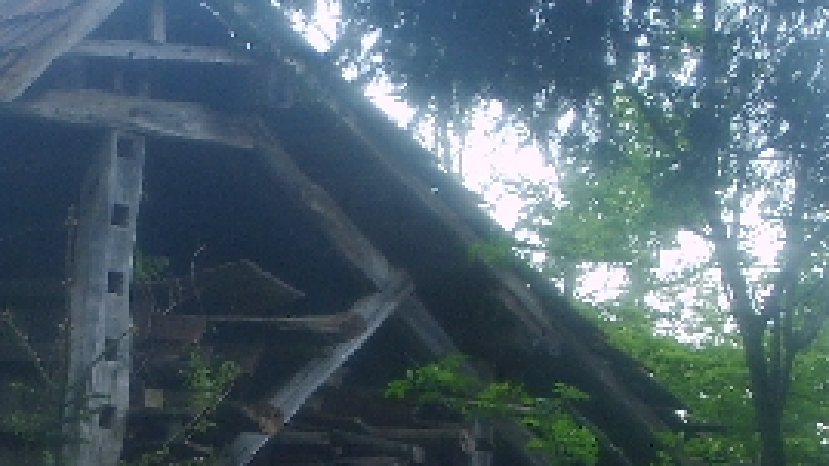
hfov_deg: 10.8
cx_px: -9
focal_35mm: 198
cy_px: 423
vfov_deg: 6.1
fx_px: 4350
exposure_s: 1/45
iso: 50
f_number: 3.6
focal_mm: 10.3
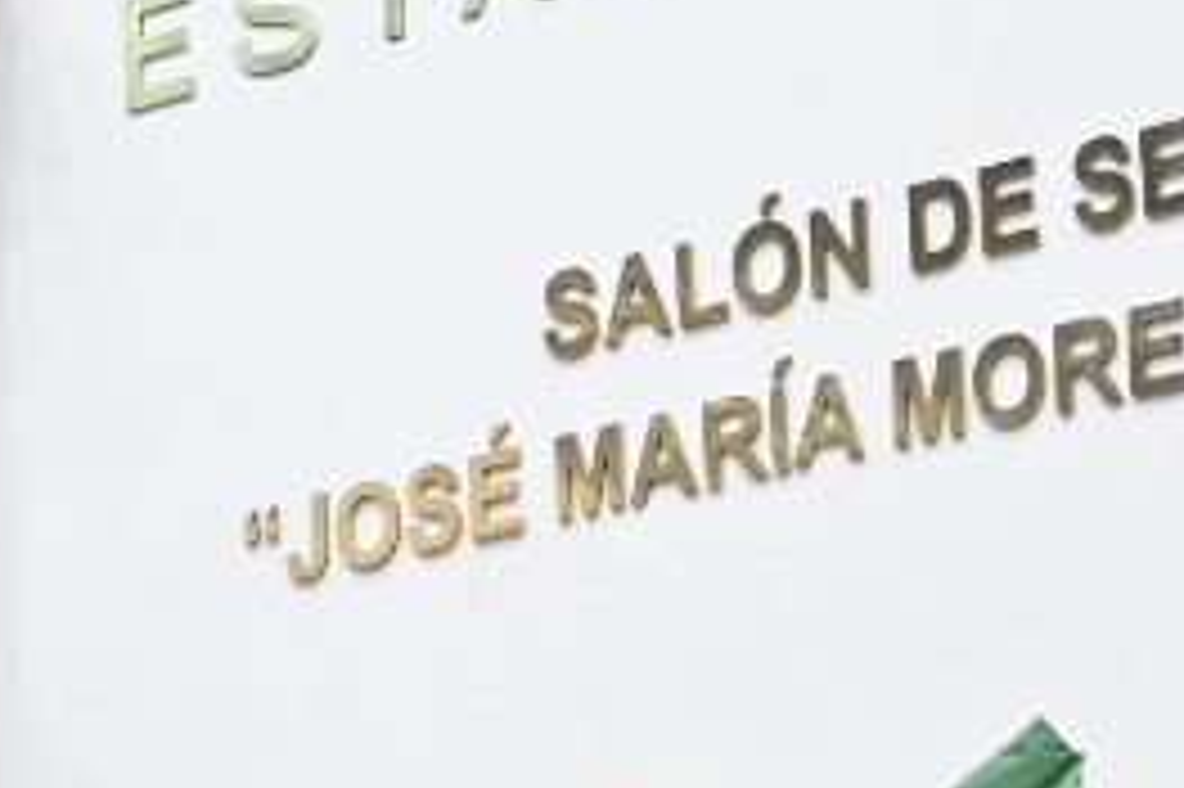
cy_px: 2251
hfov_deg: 9.3
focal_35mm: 216
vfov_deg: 5.9
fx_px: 7099
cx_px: -531
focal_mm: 35
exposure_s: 1/125
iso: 3200
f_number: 2.8
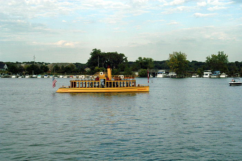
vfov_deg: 19.7
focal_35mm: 69
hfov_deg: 29.3
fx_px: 463
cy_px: 80
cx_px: 121
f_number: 16
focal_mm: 46
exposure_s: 1/1000
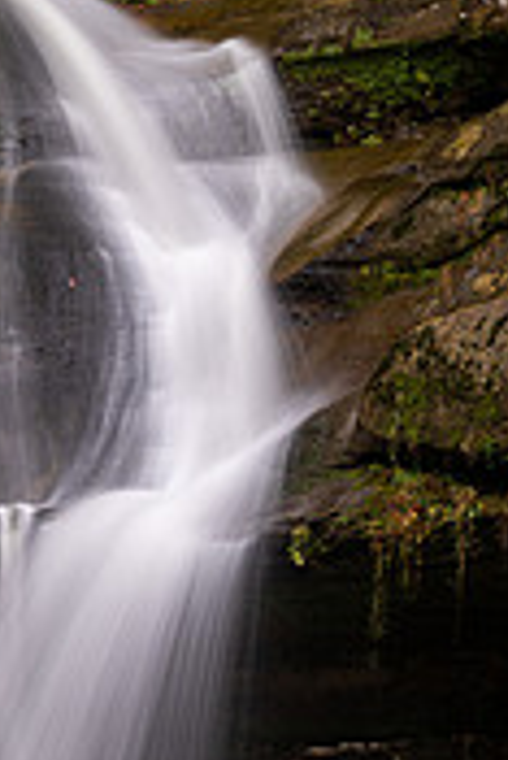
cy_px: 226
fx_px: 4605
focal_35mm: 218
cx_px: -43
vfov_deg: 9.4
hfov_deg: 6.3
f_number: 13
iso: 64
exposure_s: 1
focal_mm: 85
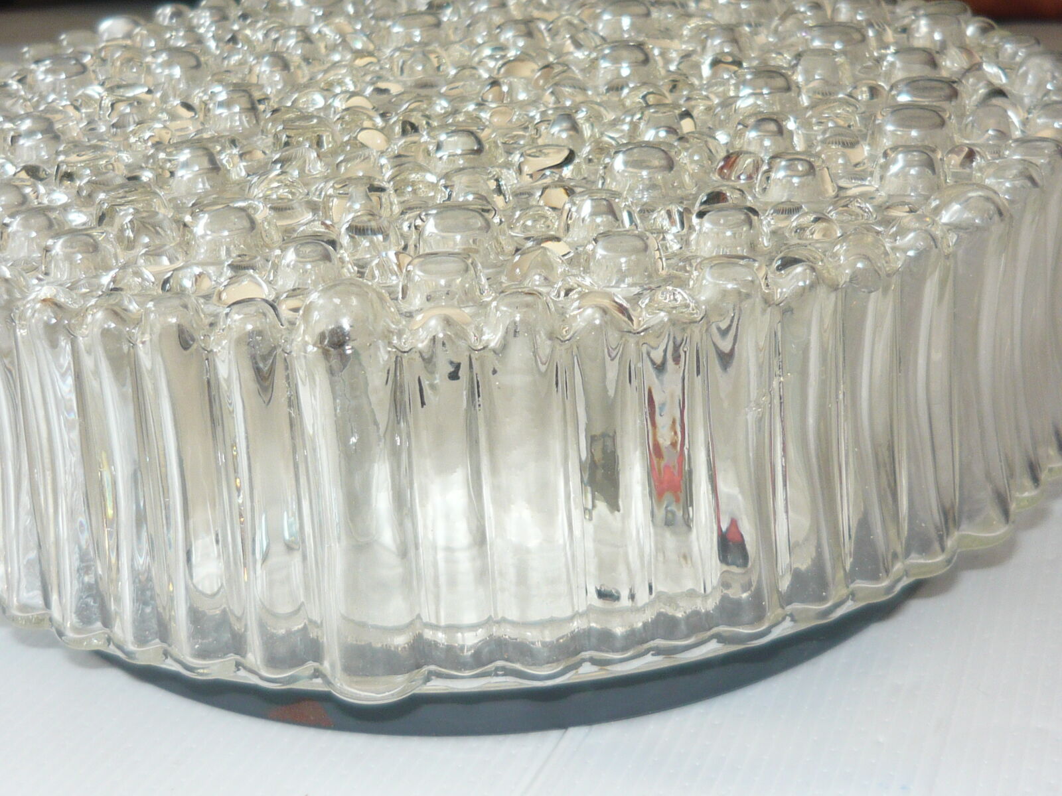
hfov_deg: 33.2
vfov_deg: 25.2
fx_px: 1779
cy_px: 398
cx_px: 531
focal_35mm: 58
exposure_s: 1/100
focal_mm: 6
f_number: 2.9
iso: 100
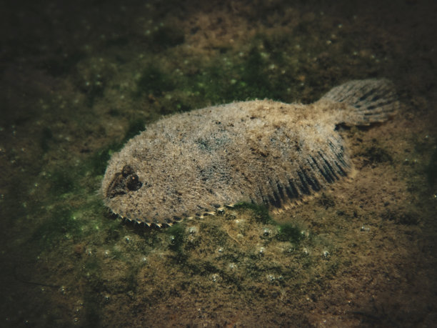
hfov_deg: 19.6
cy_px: 164
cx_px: 218
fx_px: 1262
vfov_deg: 14.8
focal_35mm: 100
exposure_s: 1/200
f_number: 6.3
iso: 200
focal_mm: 18
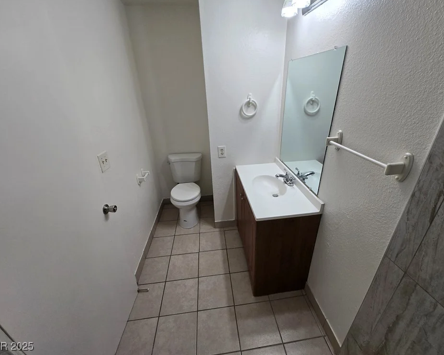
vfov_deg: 87.9
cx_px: 230
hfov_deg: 100.7
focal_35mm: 14
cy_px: 173
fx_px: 184
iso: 50
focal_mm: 1.7
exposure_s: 1/60
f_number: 2.2
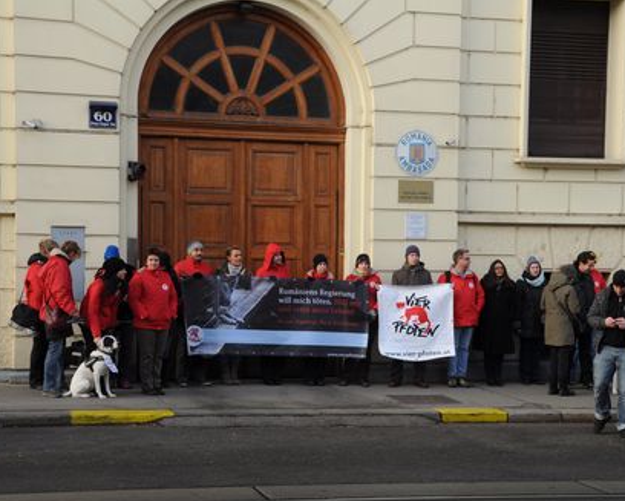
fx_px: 1240
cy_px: 259
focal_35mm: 67
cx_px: 349
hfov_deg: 28.3
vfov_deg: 22.8
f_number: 7.1
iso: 250
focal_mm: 38
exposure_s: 1/200
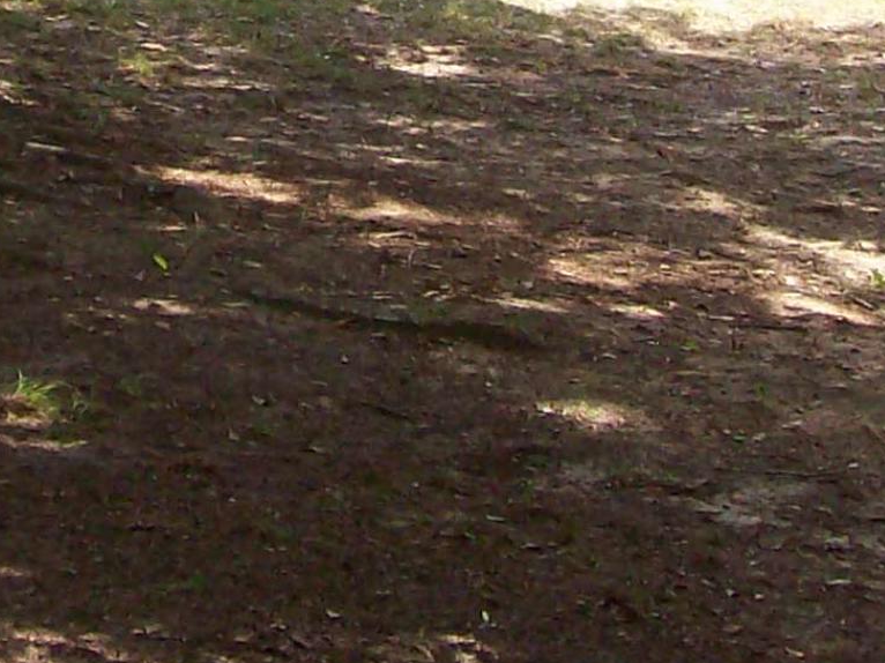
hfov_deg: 13.8
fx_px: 3604
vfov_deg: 9.9
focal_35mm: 141
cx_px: 25
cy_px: -565
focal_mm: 6
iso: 80
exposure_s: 1/386
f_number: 2.7
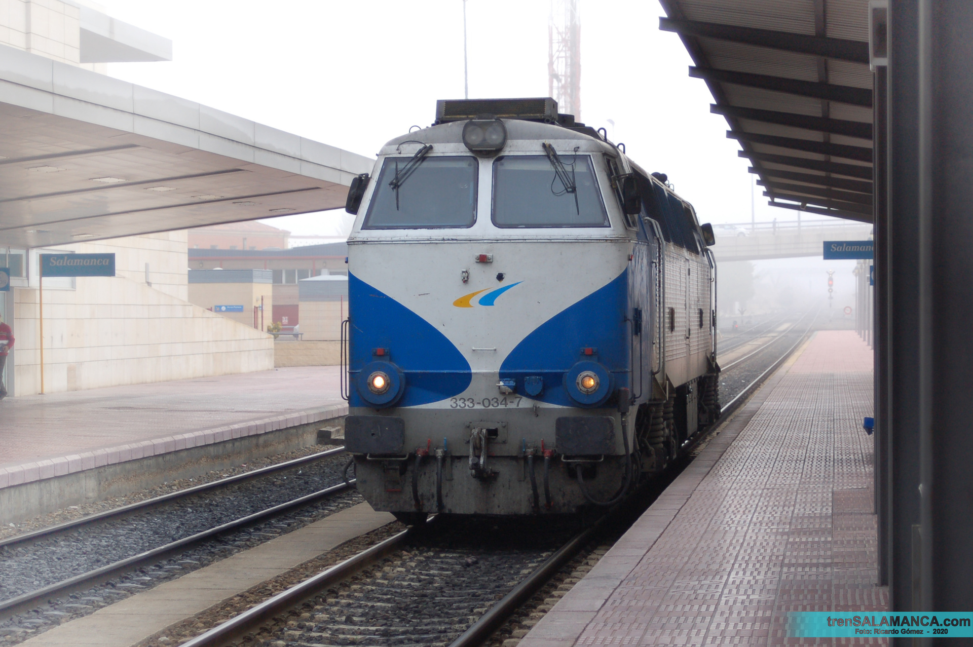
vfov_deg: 13.8
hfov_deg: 20.6
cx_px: 486
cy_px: 324
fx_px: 2674
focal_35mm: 99
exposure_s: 1/250
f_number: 5.3
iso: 400
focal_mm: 66
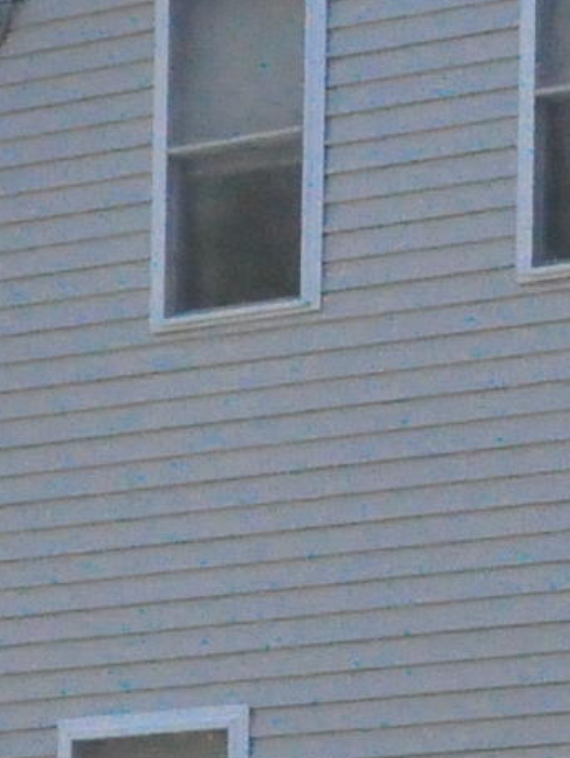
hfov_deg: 6.0
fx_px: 5155
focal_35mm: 235
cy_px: 867
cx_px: 1436
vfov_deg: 8.3
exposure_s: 1/2500
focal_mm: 25
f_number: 14
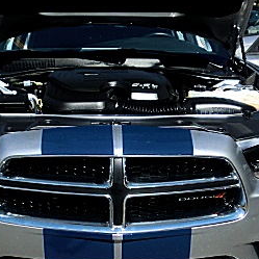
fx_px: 499
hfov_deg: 29.0
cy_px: 114
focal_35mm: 59
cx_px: 108
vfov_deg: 29.0
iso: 64
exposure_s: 1/640
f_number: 2.6
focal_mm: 4.65
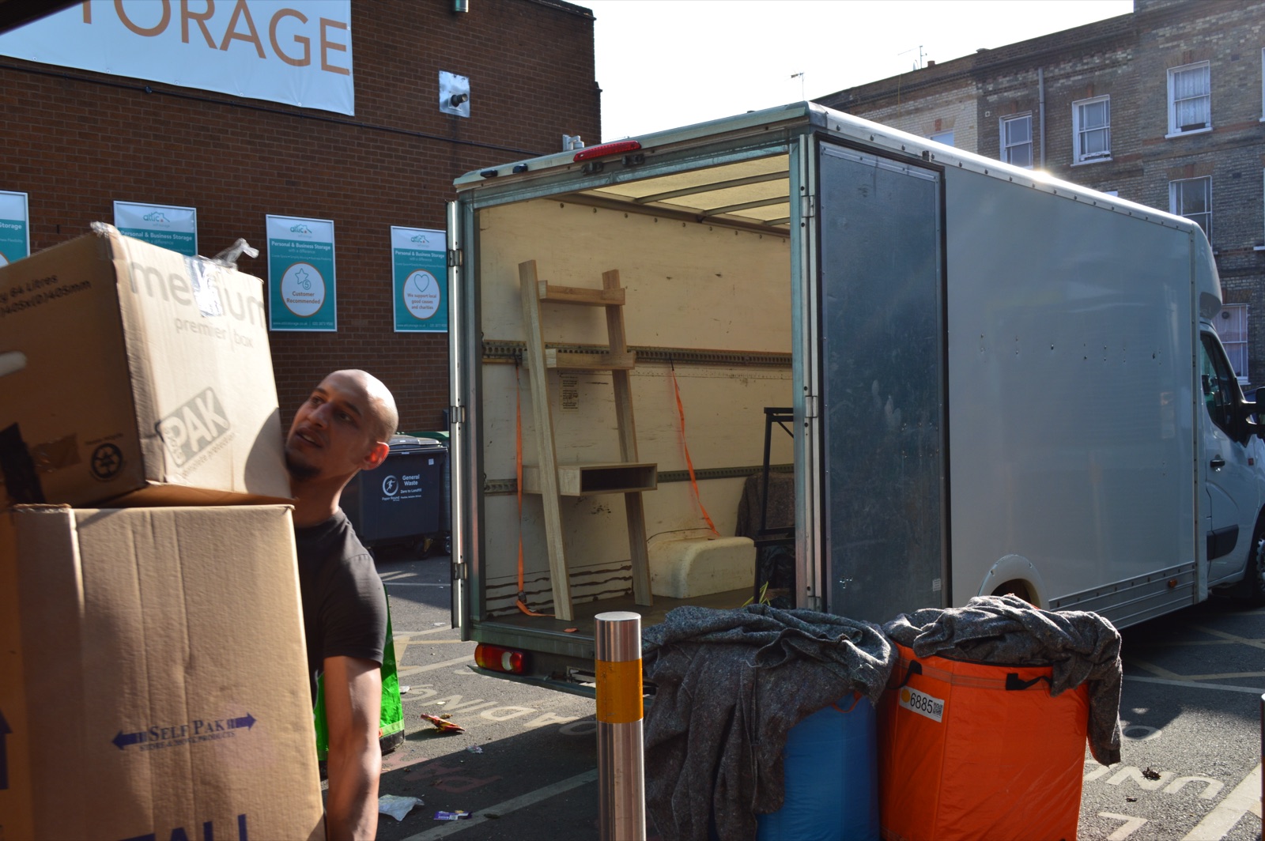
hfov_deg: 53.2
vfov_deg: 36.8
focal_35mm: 36
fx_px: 1264
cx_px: 632
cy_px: 420
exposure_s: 1/160
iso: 100
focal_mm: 24
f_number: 7.1
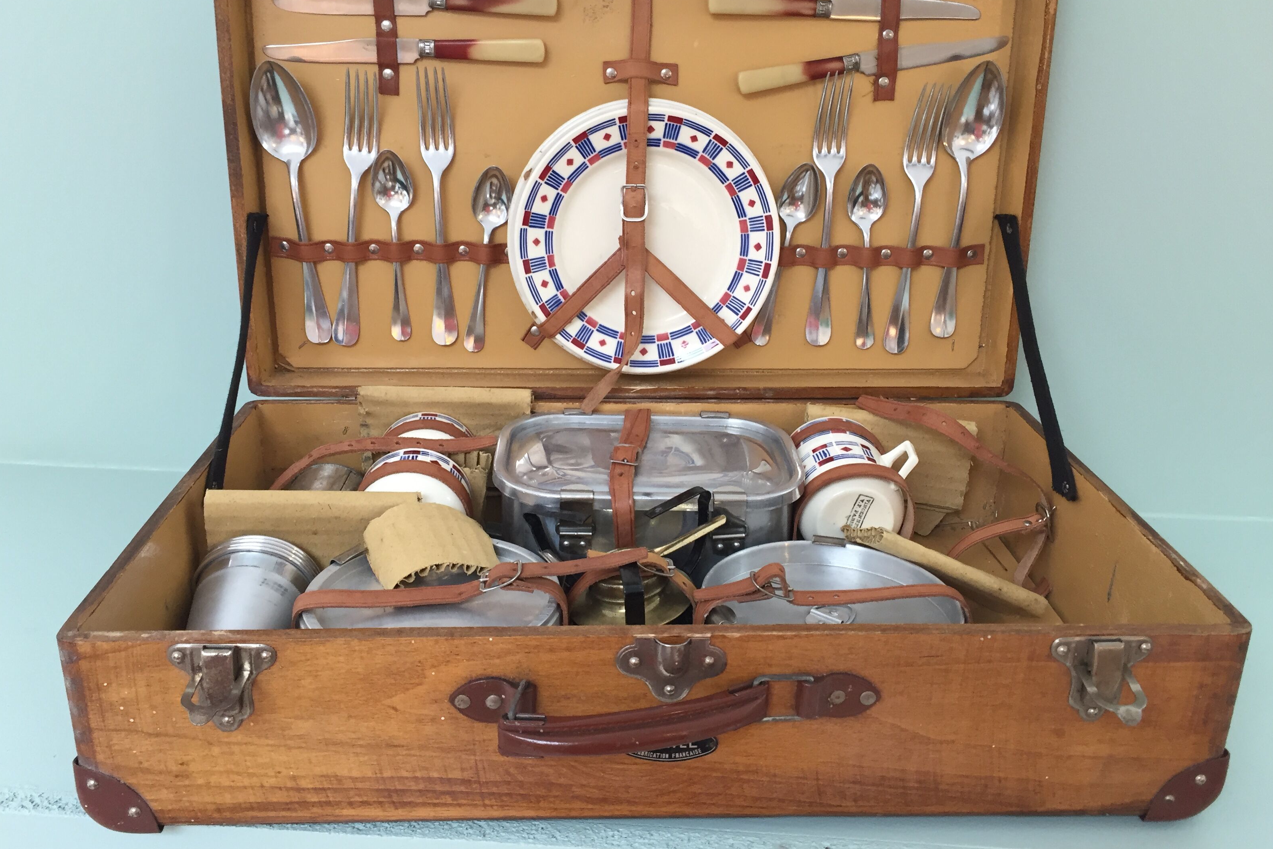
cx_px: 630
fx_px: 1096
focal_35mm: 31
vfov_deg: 42.3
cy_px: 402
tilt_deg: -19.4
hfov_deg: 60.3
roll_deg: -1.4
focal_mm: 4.15
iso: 100
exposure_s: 1/33
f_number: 2.2
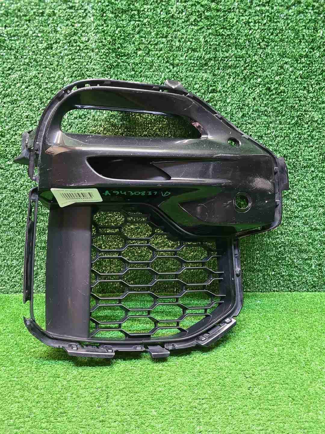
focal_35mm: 26
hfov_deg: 53.1
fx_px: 325
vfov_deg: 67.3
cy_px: 217
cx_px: 162
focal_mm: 5.4
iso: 371
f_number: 1.8
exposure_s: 1/33
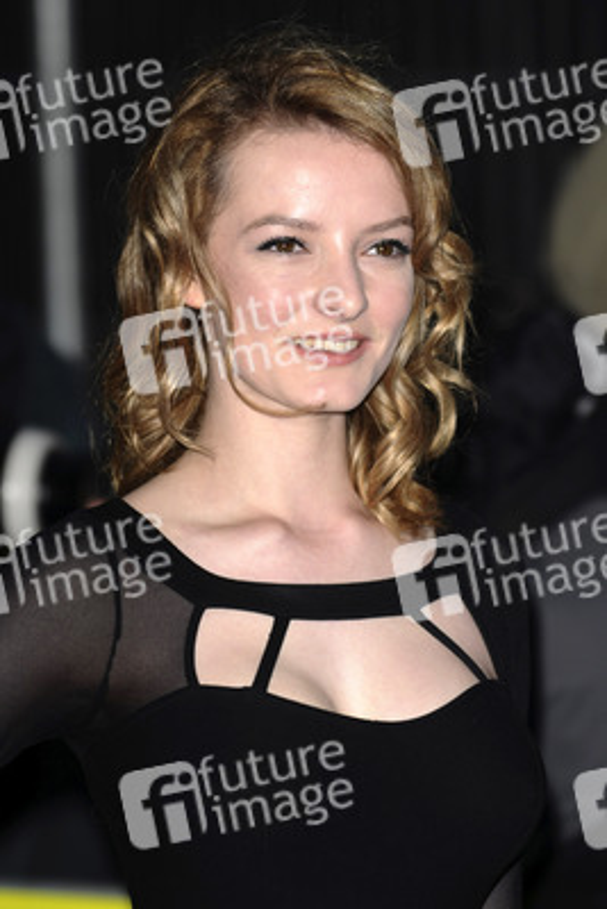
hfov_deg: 4.6
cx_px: 304
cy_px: 454
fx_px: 7580
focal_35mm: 300
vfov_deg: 6.9
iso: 200
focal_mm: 200
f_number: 4
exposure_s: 1/200
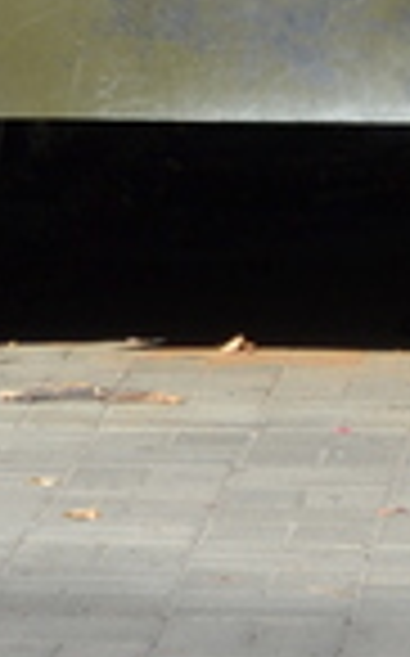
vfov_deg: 3.9
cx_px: 694
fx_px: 9620
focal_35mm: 537
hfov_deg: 2.4
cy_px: -844
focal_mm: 50
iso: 100
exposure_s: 1/200
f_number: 7.1
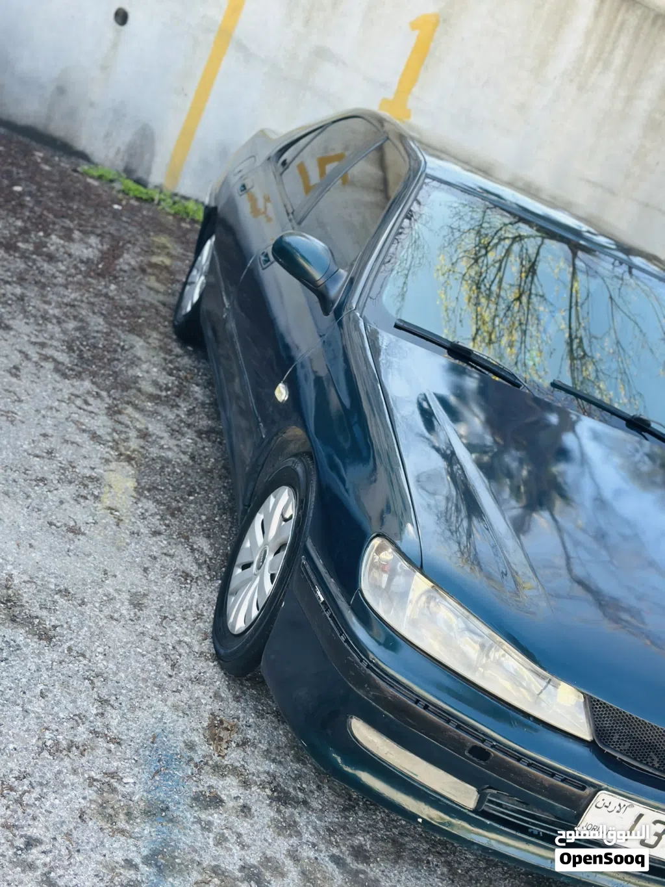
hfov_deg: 30.3
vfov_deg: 39.7
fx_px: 1229
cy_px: 444
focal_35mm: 48
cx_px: 332
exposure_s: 1/538
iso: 80
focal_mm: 6.86
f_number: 1.78
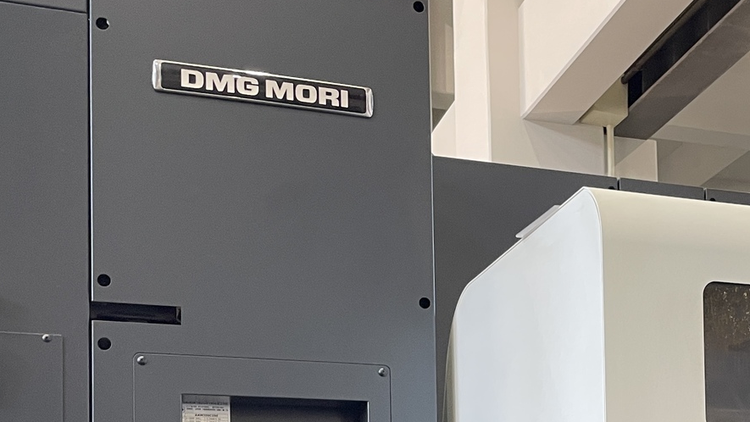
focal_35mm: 64
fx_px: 1273
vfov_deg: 17.7
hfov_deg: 31.7
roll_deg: +2.6
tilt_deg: +1.7
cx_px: 636
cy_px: 543
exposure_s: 1/86
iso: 125
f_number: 1.6
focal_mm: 4.2
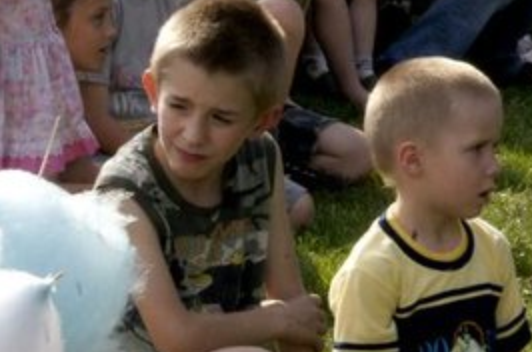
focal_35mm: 257
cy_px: 282
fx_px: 3789
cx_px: 6
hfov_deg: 8.0
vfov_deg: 5.3
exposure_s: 1/160
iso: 800
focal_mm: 70
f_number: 32
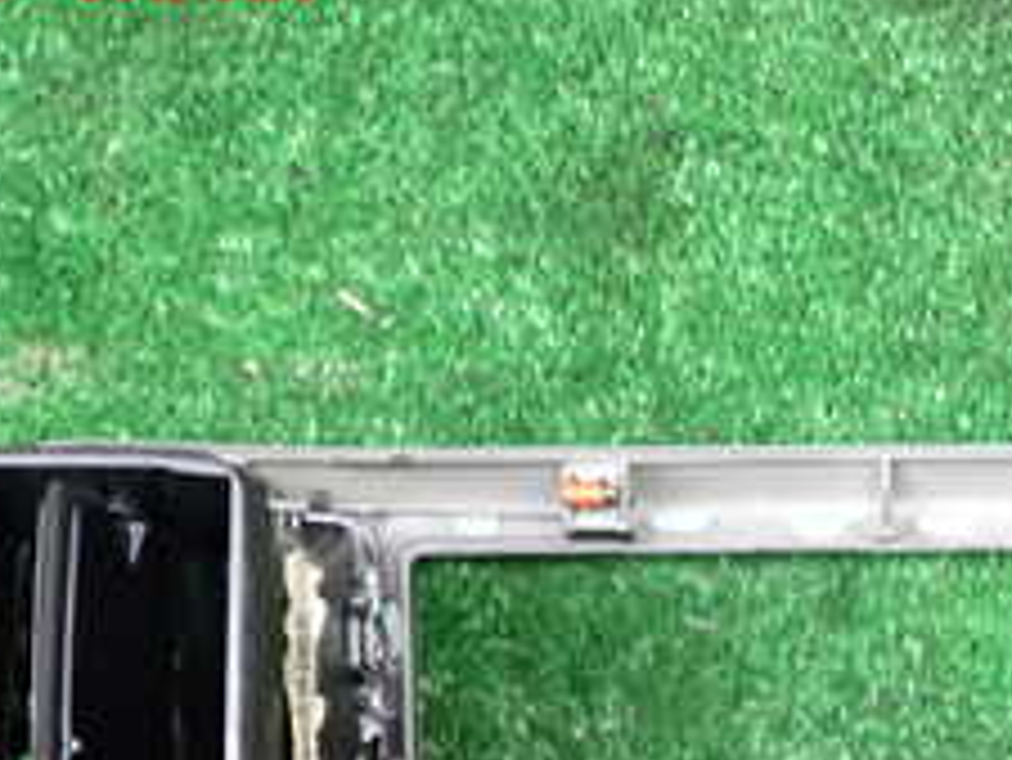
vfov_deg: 17.5
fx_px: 2340
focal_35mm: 80
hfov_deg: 23.9
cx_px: 846
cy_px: 926
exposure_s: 1/30
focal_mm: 5.4
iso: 500
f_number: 2.3
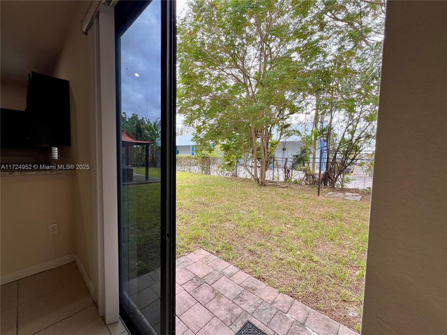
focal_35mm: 13
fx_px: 168
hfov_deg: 106.2
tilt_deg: -4.2
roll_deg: -0.6
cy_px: 168
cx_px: 224
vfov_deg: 89.9
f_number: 1.8
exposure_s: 1/136
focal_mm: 1.57
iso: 32
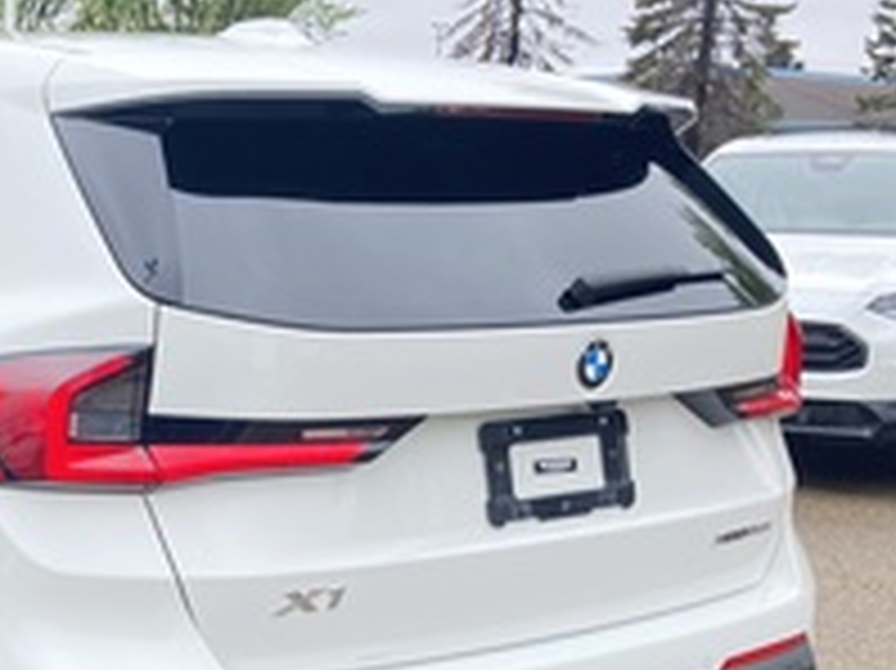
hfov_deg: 31.4
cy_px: 533
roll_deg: -2.6
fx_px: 1526
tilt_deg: -14.2
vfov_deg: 24.4
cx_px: 113
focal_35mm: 59
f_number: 1.8
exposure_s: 1/397
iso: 20
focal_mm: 3.99
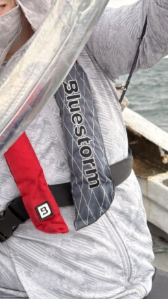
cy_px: 54
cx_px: 16
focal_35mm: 65
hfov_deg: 18.2
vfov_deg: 31.4
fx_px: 515
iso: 40
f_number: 1.6
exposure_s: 1/131
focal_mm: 5.96
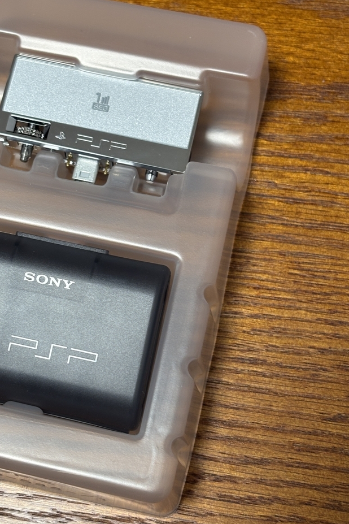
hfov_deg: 19.4
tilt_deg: -71.2
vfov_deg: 28.8
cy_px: 236
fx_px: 1018
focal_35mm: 70
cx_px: 111
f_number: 1.6
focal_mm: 5.96
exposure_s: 1/50
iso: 50
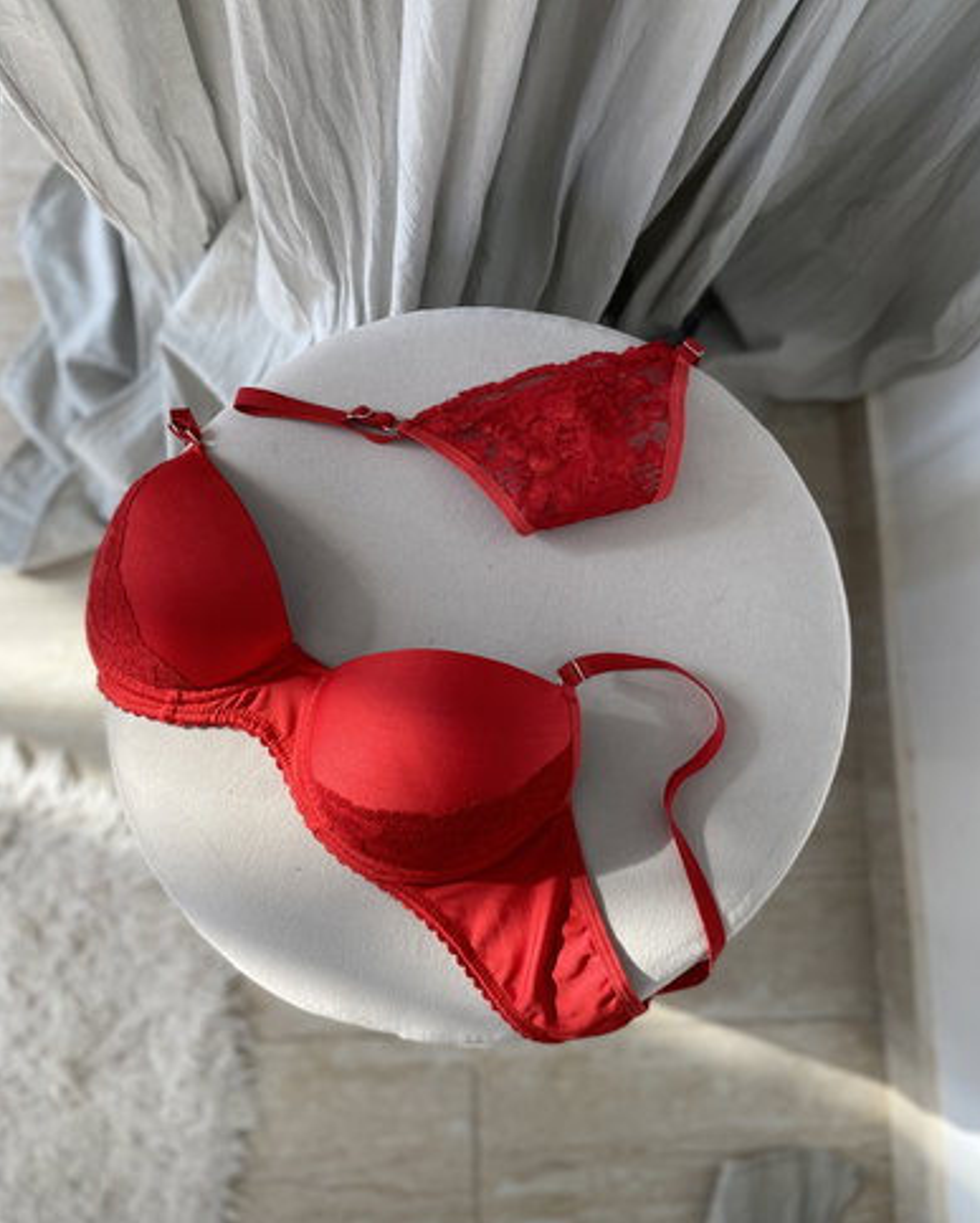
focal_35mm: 28
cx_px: 504
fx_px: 1014
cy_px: 551
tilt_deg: -79.4
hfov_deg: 51.6
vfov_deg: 62.0
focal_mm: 4.25
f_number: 1.8
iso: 32
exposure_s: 1/121
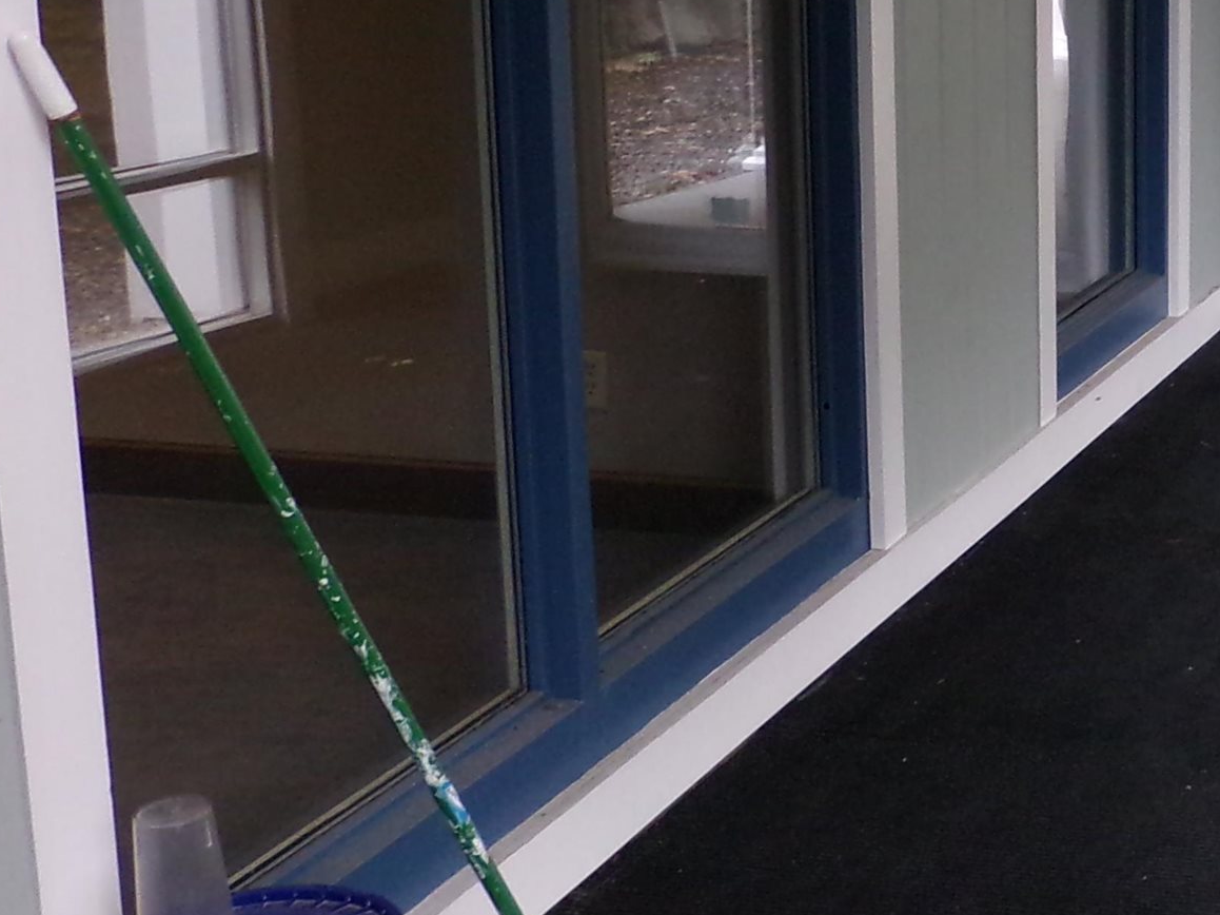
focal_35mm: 69
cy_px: 256
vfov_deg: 21.2
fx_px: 2431
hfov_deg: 25.6
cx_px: 1423
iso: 200
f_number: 3.2
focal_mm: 4.7
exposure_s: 1/60
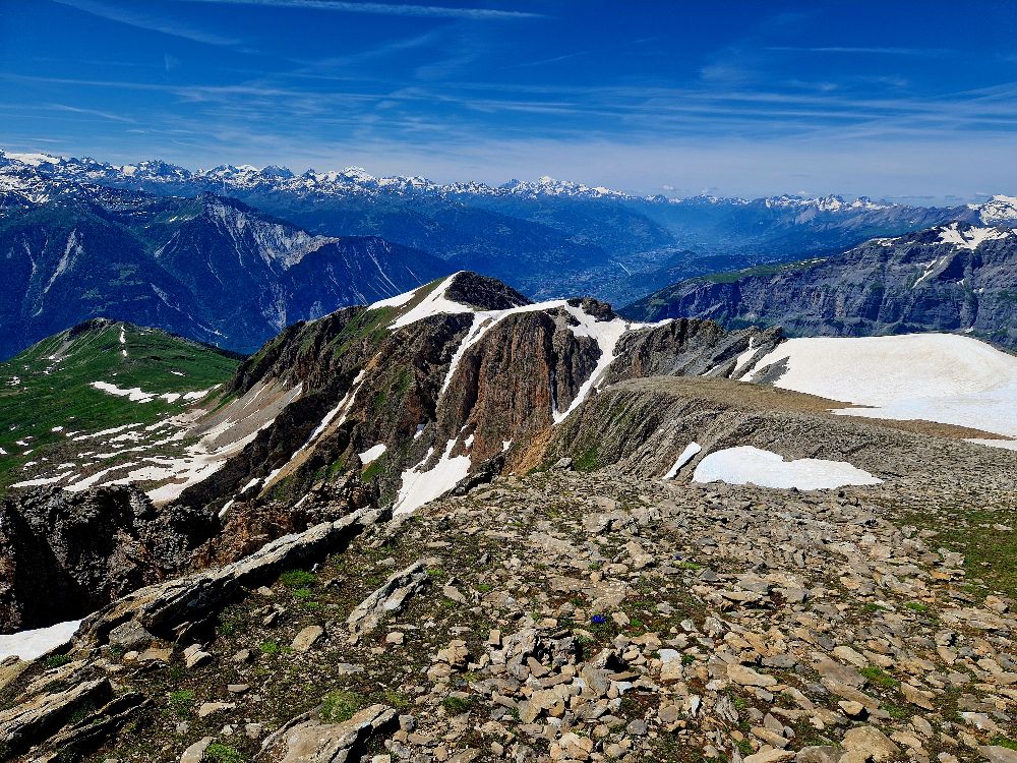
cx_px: 508
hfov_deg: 73.9
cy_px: 382
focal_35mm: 23
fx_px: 676
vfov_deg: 58.9
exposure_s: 1/3333
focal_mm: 5.4
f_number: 1.8
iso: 50
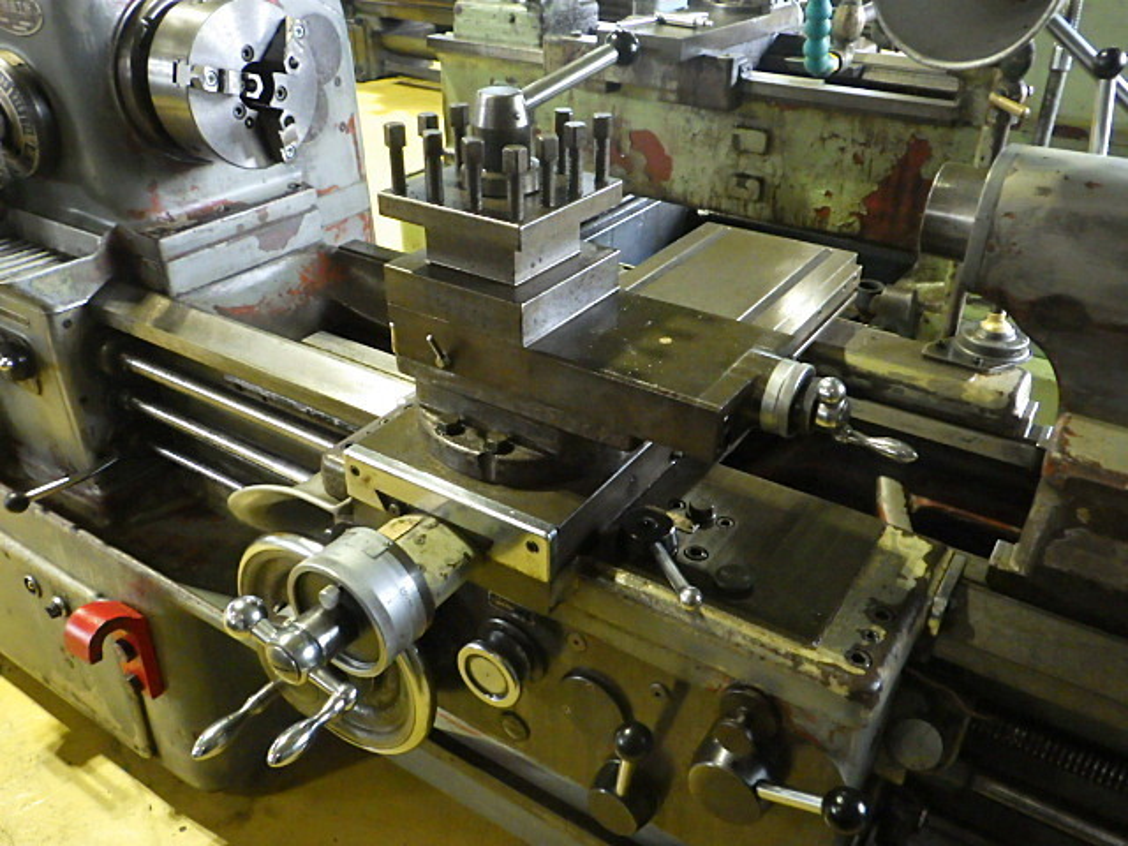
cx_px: 564
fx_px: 912
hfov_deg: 63.4
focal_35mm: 28
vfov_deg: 49.7
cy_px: 423
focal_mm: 5
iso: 1600
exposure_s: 1/40
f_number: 3.5
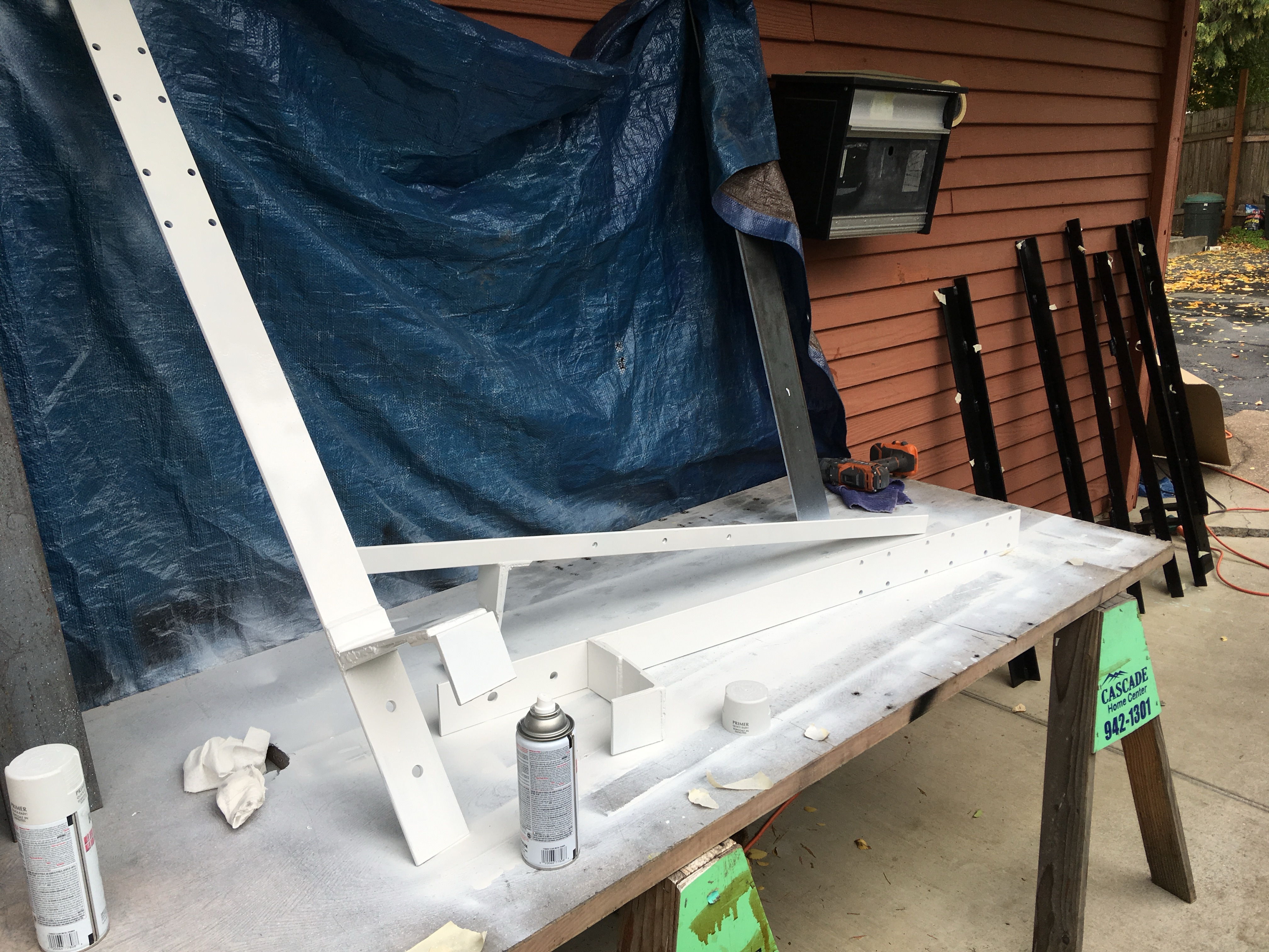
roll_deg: +0.8
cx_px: 634
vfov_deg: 48.2
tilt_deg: -16.3
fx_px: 1063
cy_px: 476
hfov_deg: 61.7
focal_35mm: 29
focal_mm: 4.15
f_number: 2.2
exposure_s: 1/151
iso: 25
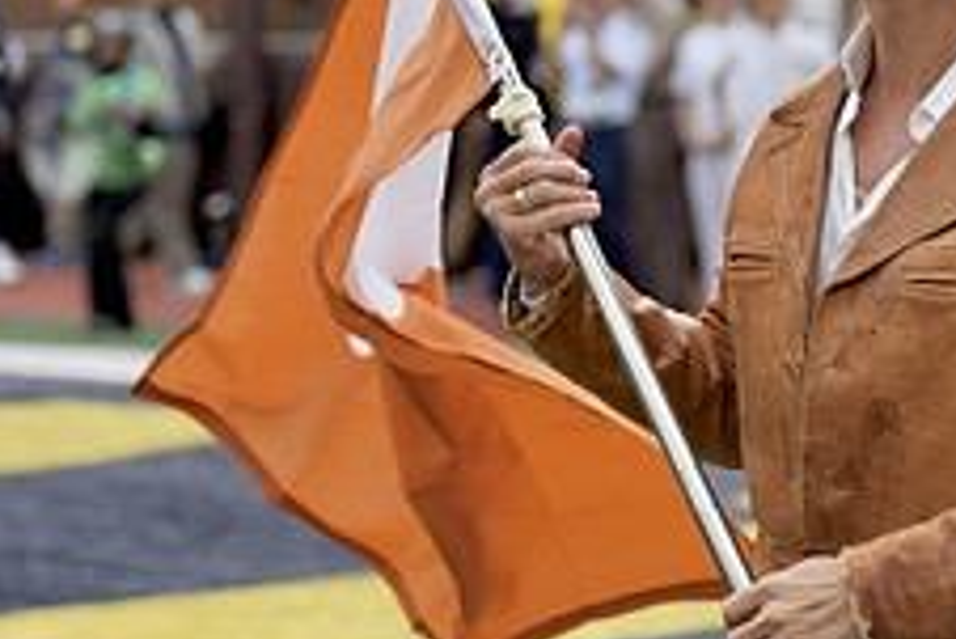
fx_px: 4783
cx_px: 880
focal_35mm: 180
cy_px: 207
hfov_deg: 11.3
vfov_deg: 7.6
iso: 320
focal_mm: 70
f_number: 2.8
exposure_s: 1/2000
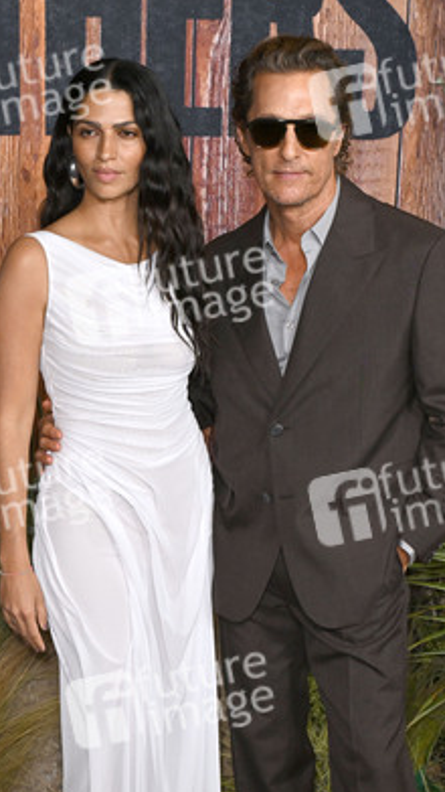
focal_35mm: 45
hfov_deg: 26.5
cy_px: 397
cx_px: 229
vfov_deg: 45.5
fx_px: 944
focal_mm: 42
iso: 1000
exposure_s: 1/250
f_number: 7.1
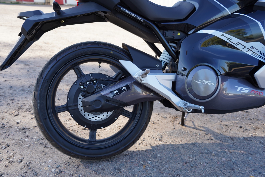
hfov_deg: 61.9
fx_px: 221
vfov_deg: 43.6
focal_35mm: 30
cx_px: 130
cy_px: 89
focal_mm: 29
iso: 100
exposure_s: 1/100
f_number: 5
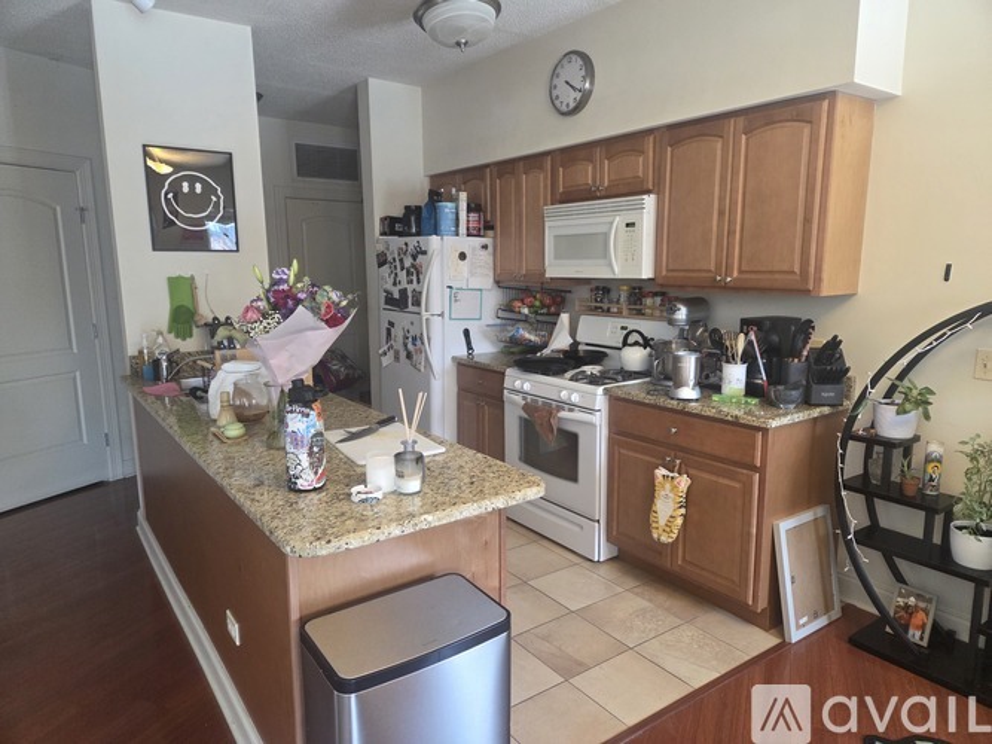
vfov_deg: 58.9
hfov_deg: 73.9
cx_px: 496
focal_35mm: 23
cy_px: 372
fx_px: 659
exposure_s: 1/120
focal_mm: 5.4
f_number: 1.8
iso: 500
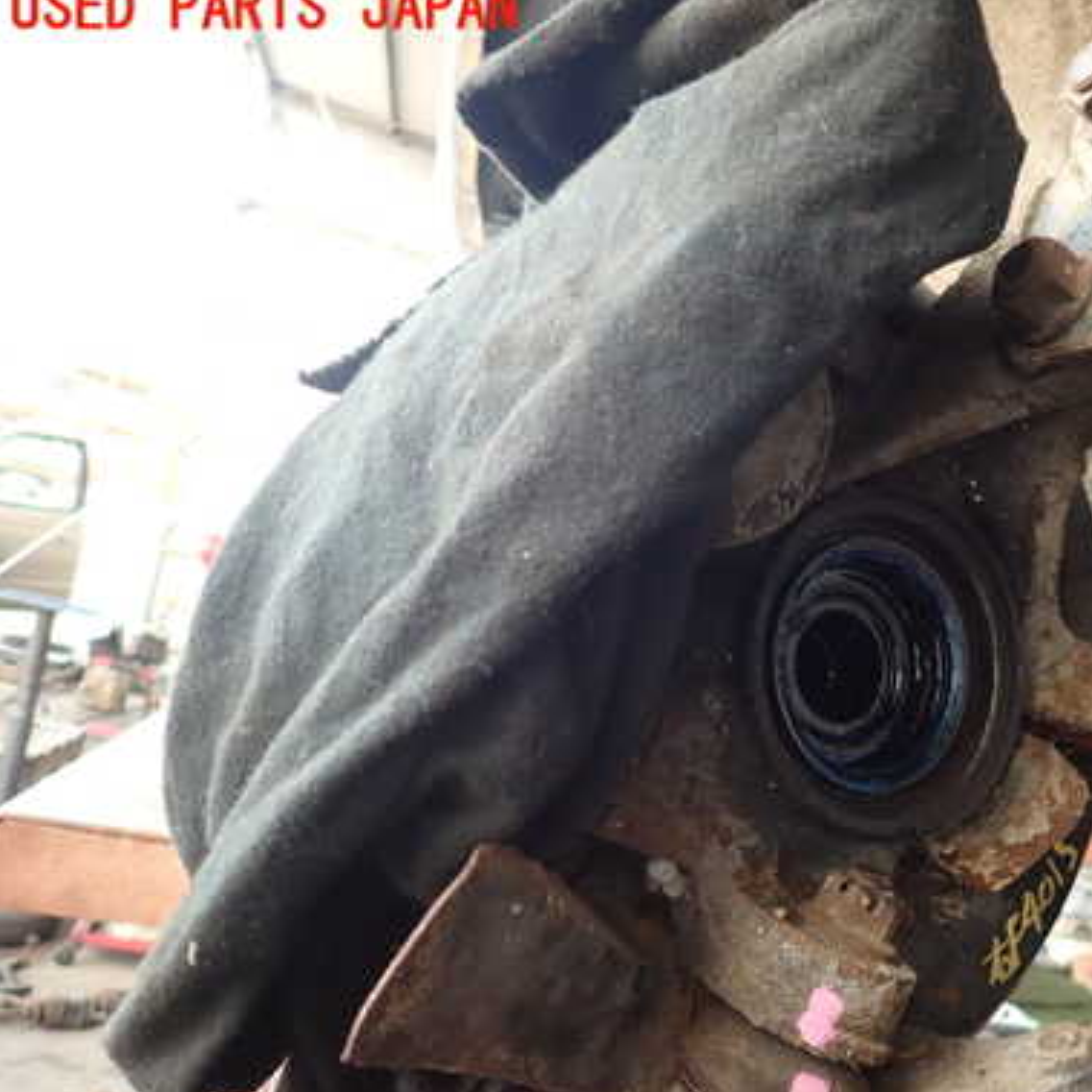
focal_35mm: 35
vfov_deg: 47.1
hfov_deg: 45.1
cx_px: 859
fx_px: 1249
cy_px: 622
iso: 160
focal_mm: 4.5
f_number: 2
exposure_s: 1/60
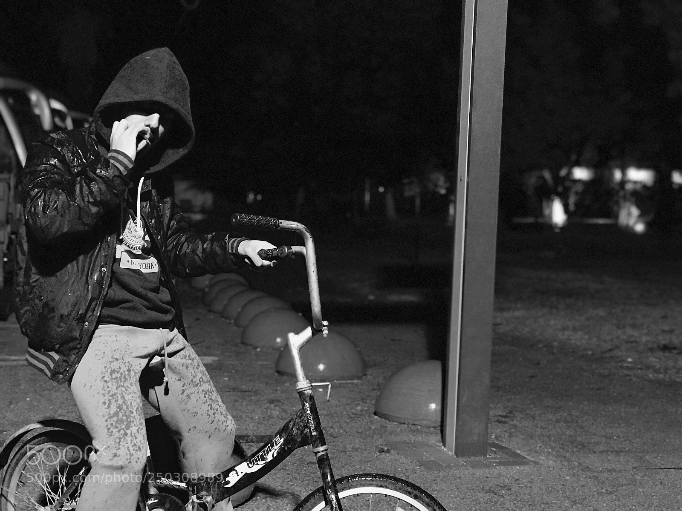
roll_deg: -2.0
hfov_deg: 33.8
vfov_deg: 25.7
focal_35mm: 57
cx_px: 341
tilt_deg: -3.0
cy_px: 256
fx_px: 1123
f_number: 2.8
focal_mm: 6.6
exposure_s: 1/50
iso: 1250
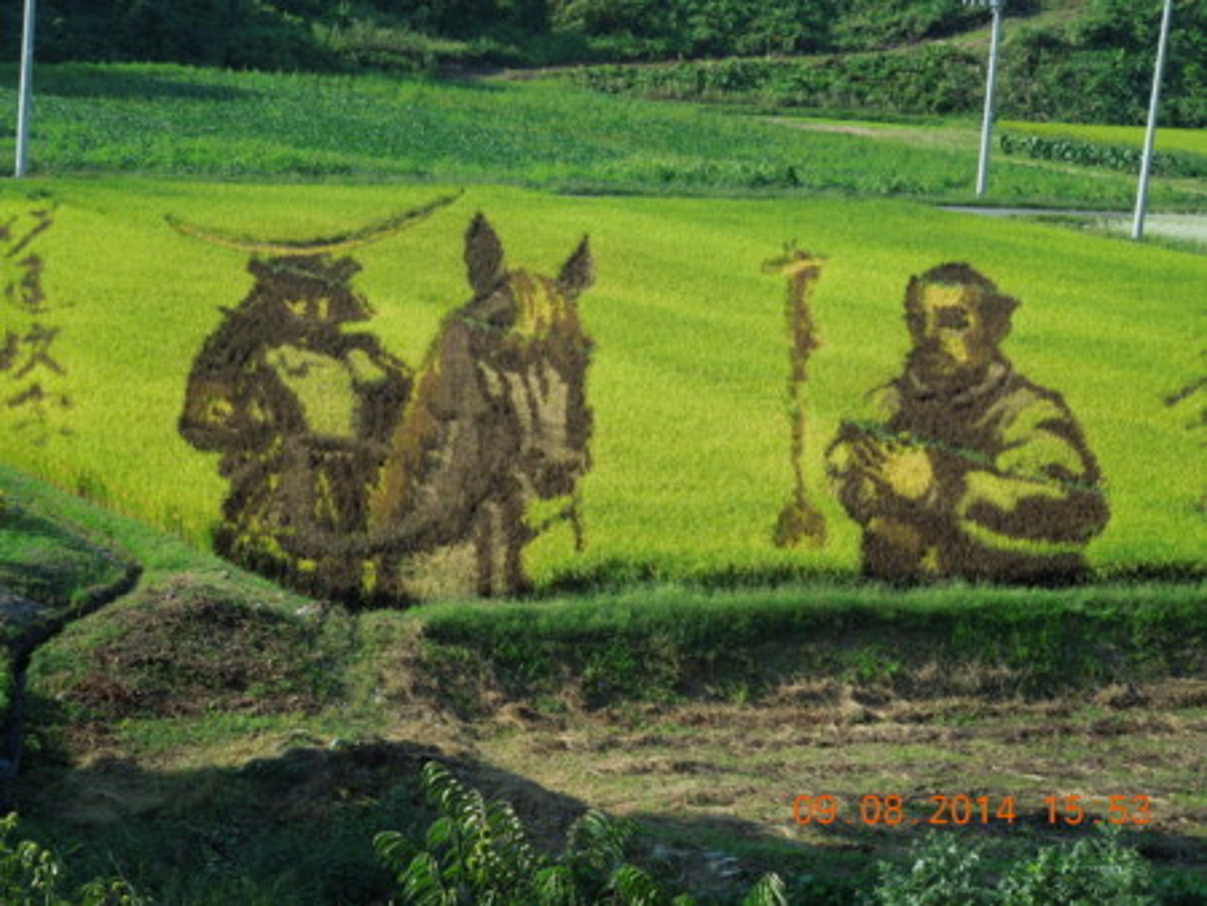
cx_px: 604
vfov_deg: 12.5
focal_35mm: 119
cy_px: 453
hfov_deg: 16.5
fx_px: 4152
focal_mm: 21.5
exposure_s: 1/250
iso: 100
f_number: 4.8
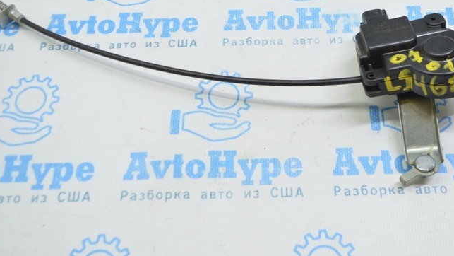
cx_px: 252
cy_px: 51
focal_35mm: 45
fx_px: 542
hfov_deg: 45.4
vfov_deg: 26.1
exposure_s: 1/60
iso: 400
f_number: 3.5
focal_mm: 18
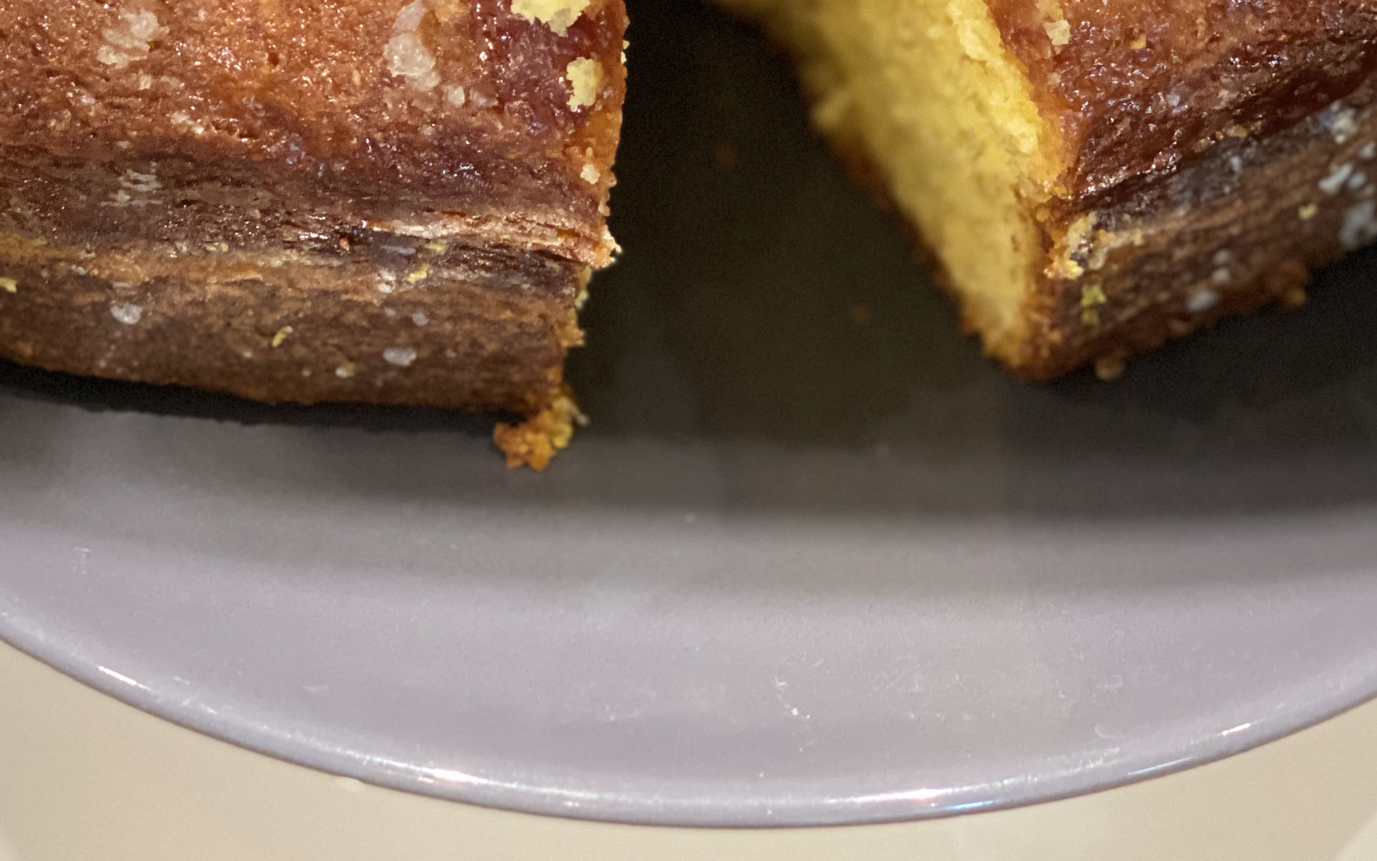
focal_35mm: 94
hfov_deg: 22.1
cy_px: 69
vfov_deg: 13.8
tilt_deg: -40.0
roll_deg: -1.2
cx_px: 564
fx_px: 3528
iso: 400
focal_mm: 6
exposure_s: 1/20
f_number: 2
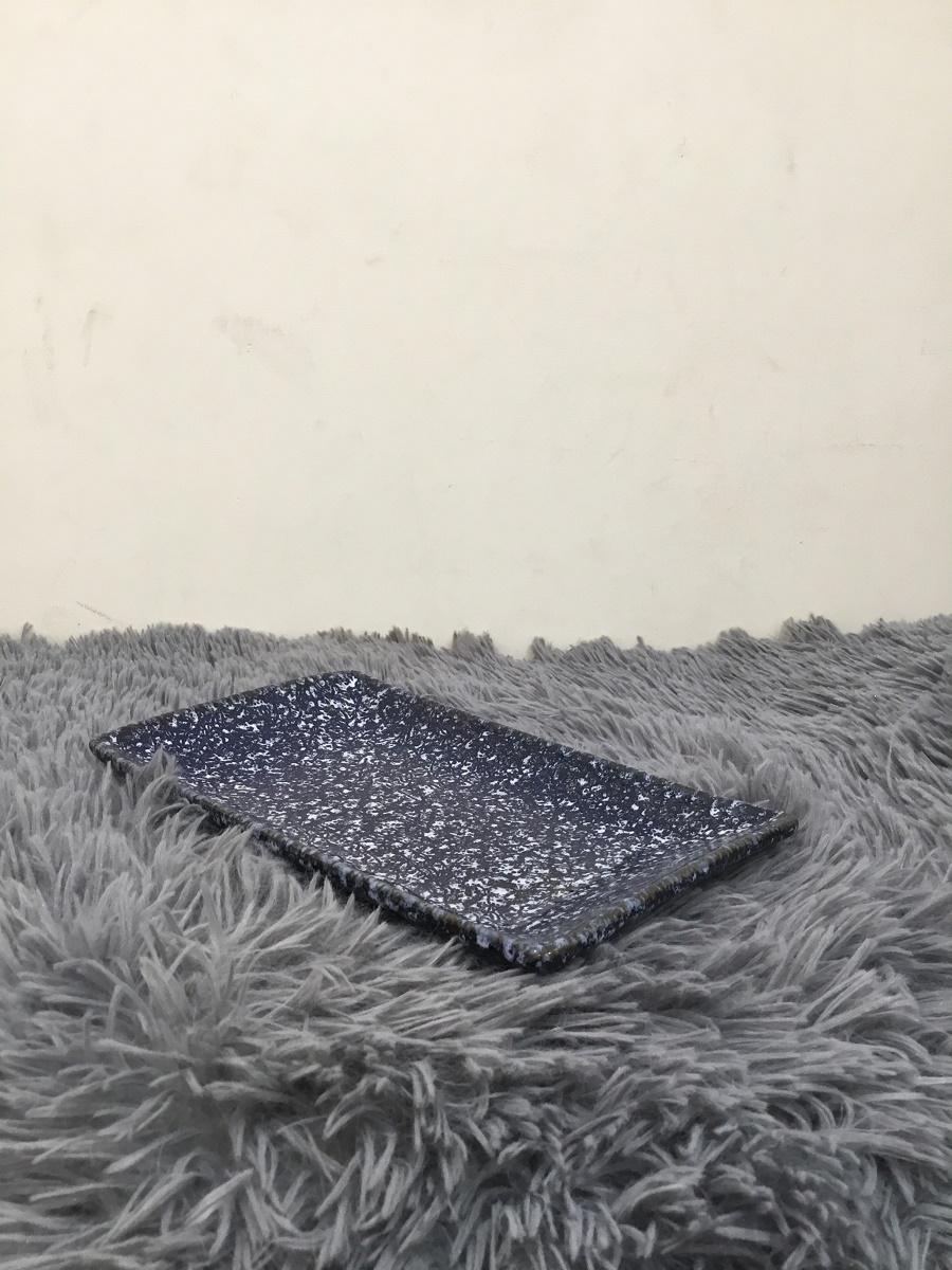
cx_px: 476
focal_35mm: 31
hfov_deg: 45.4
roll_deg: +0.7
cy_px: 635
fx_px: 1137
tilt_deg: -12.1
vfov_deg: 58.4
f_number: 2.4
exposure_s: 1/33
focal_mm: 3.3
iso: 64
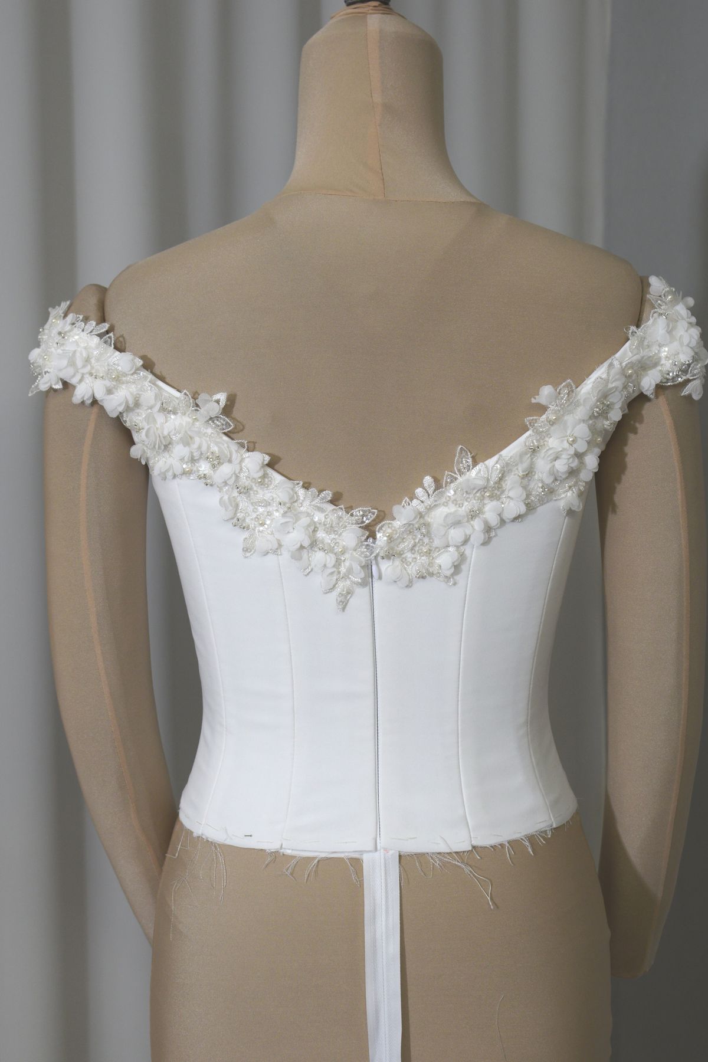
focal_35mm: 52
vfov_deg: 37.9
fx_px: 1549
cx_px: 354
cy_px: 531
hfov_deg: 25.8
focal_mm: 35
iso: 400
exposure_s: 1/100
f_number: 5
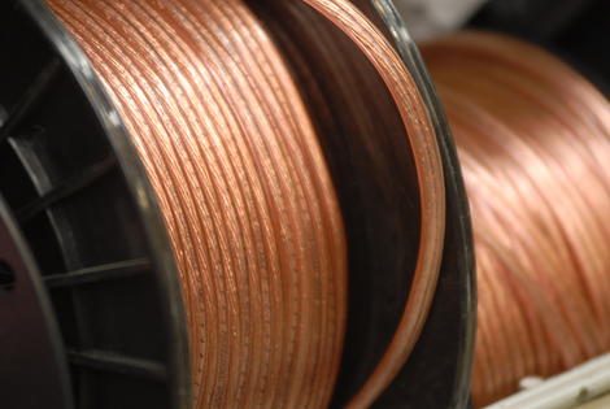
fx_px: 5091
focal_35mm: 300
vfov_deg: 4.6
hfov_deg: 6.9
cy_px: 204
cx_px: 305
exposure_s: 1/15
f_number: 2.8
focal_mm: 200
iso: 200
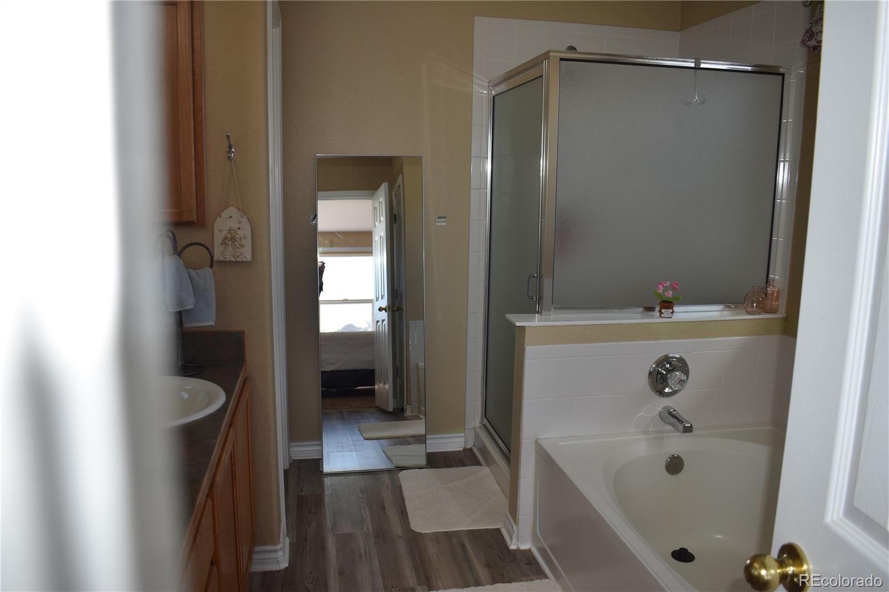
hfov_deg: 67.4
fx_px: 667
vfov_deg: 47.9
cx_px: 444
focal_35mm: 27
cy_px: 296
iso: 125
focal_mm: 18
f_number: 5
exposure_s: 1/200
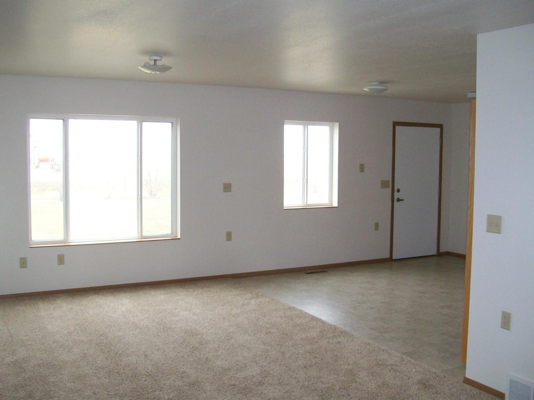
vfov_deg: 39.7
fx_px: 555
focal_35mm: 36
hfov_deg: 51.4
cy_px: 200
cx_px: 267
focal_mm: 6
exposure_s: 1/90.3
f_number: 2.7
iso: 140
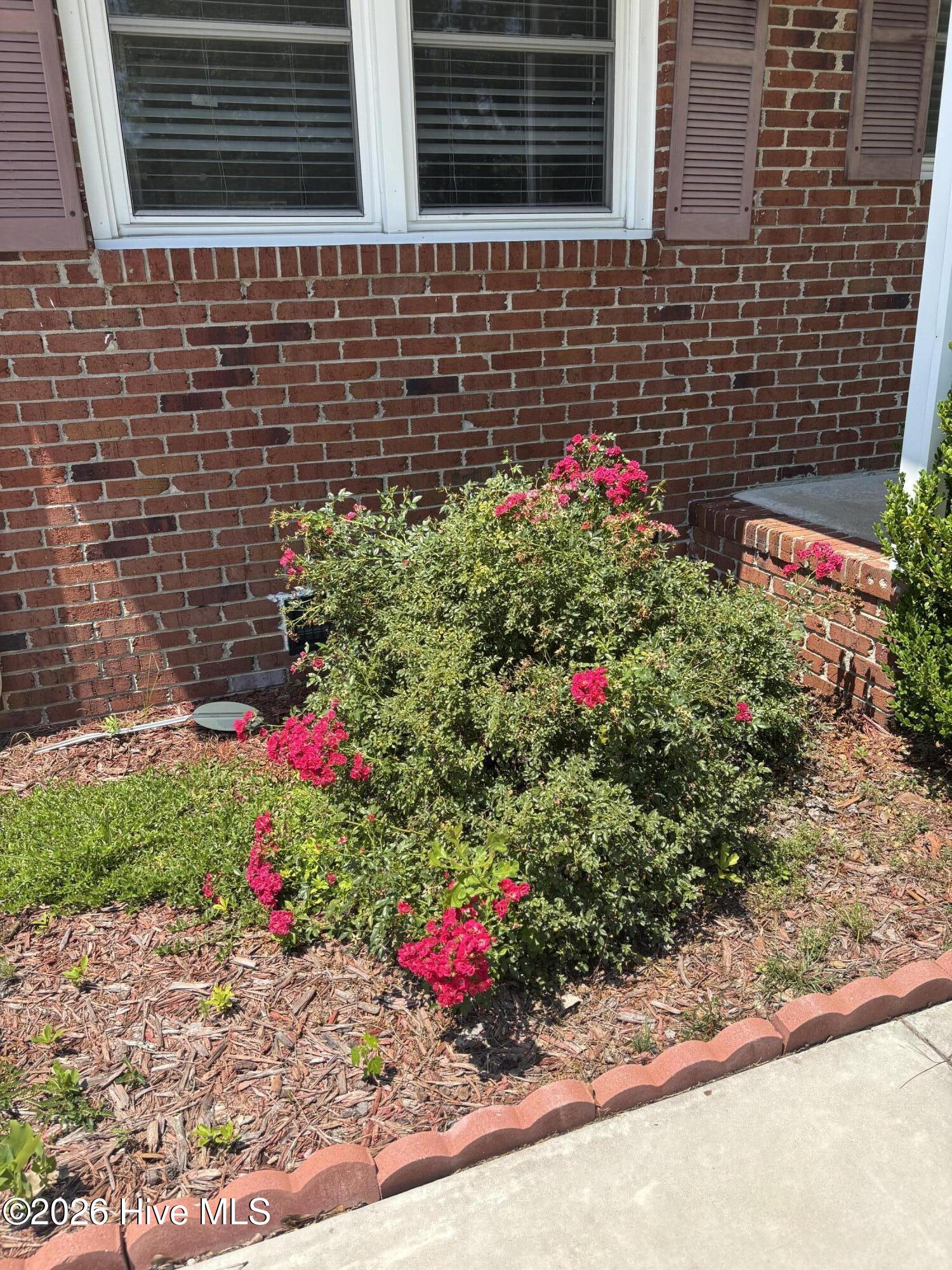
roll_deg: +0.8
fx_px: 953
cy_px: 635
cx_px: 476
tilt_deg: -20.4
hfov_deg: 53.1
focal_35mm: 26
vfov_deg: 67.3
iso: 50
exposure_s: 1/1751
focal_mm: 5.96
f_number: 1.6
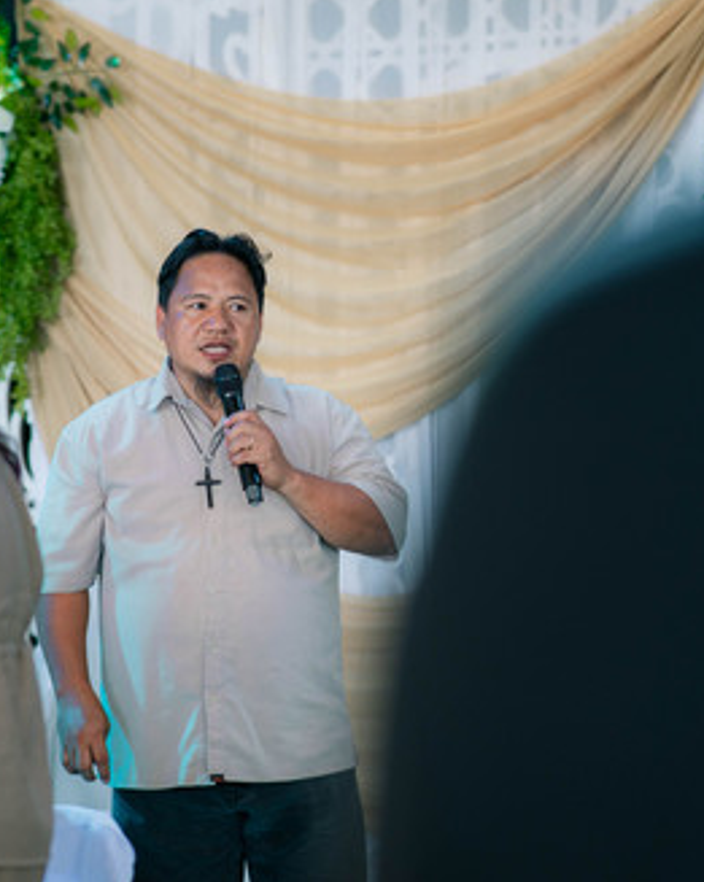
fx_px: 3182
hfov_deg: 12.6
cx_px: 248
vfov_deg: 15.8
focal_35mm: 122
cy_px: 438
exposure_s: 1/250
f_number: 2.2
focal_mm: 85
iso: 320
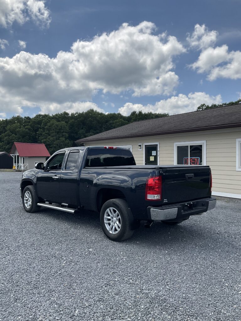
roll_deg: -0.1
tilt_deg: +0.0
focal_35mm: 29
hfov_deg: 48.2
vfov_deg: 61.7
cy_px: 160
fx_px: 269
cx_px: 120
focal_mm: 3
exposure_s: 1/2227
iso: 16
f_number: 1.8
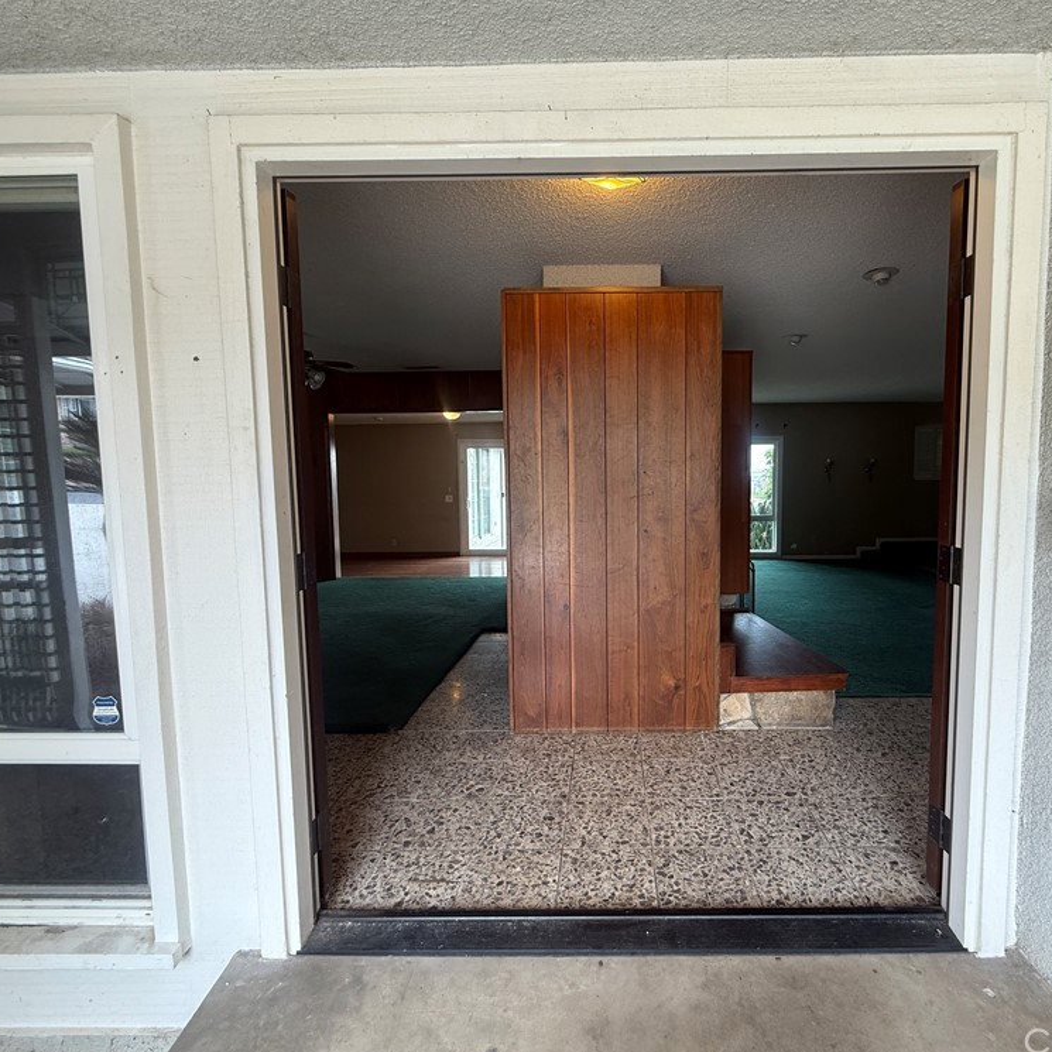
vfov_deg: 84.0
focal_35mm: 17
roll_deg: +0.4
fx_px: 585
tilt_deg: -3.9
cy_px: 520
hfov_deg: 83.3
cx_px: 610
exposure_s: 1/99
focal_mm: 2.22
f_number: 2.2
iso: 200
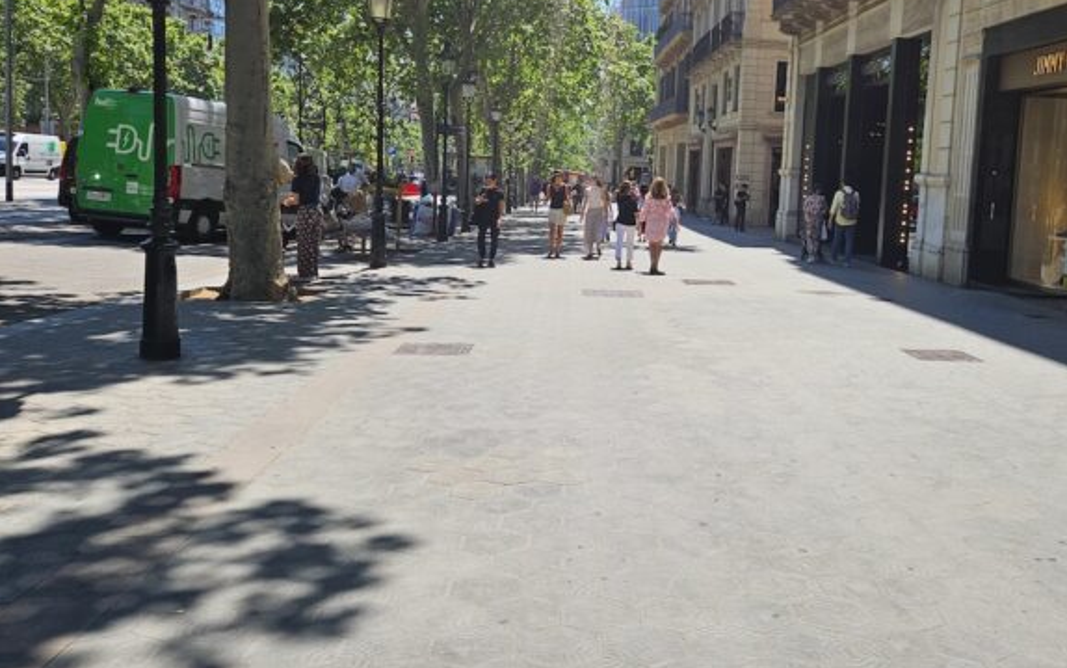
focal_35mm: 34
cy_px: 231
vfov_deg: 37.0
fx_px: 989
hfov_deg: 55.5
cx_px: 712
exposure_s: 1/1332
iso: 25
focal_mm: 5.4
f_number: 1.8
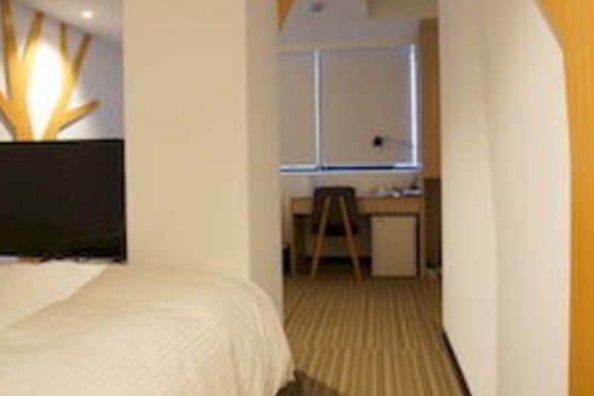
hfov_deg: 78.3
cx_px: 329
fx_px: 363
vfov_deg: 57.0
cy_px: 172
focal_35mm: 22
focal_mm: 10
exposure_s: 1/4
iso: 400
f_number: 10
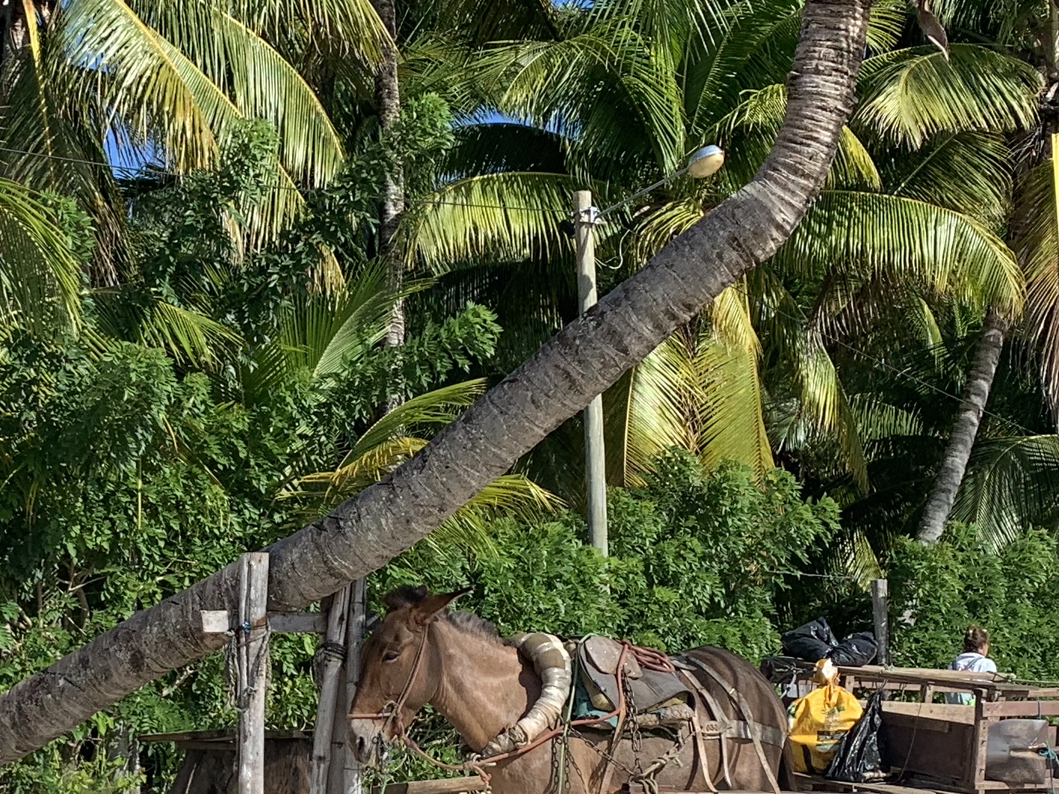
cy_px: 570
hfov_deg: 25.6
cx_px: 136
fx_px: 2263
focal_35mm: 74
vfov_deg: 19.8
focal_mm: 4.25
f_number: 1.8
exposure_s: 1/2545
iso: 25
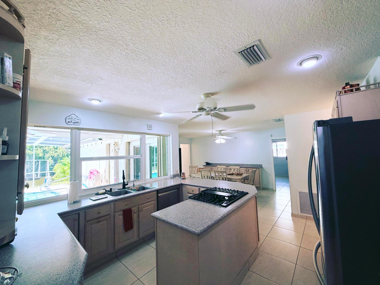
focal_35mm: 14
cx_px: 190
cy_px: 142
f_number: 2.2
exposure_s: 1/120
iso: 200
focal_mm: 2.22
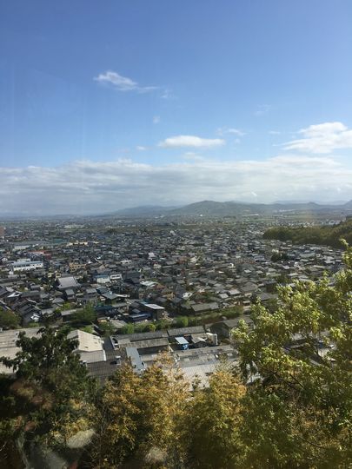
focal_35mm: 29
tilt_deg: +0.5
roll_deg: +1.6
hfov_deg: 48.2
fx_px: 393
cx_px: 176
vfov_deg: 61.7
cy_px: 234
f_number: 2.2
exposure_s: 1/1672
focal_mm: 4.15
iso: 25
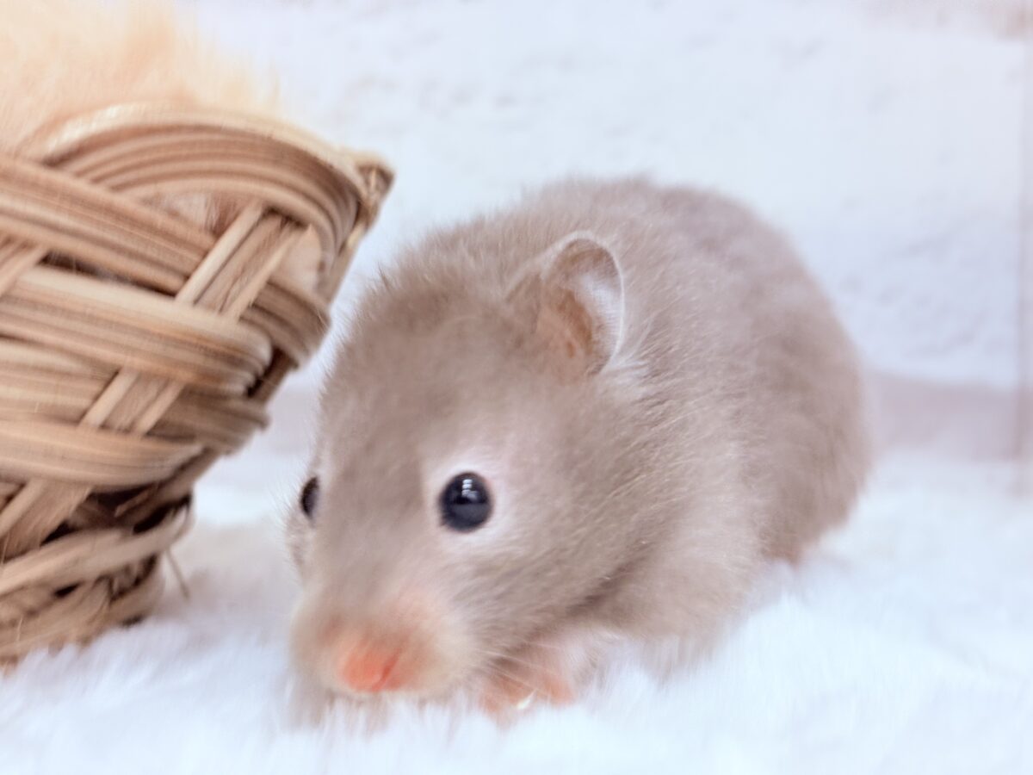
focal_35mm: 52
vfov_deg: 28.0
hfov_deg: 36.8
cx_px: 516
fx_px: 1552
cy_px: 388
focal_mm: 5.96
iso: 80
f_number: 1.6
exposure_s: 1/50
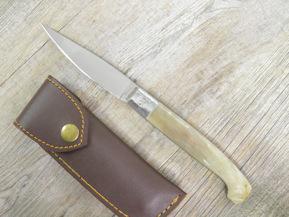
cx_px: 144
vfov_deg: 32.9
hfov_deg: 42.9
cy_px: 108
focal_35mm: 44
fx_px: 367
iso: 200
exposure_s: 1/13
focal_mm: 7.9
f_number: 3.3
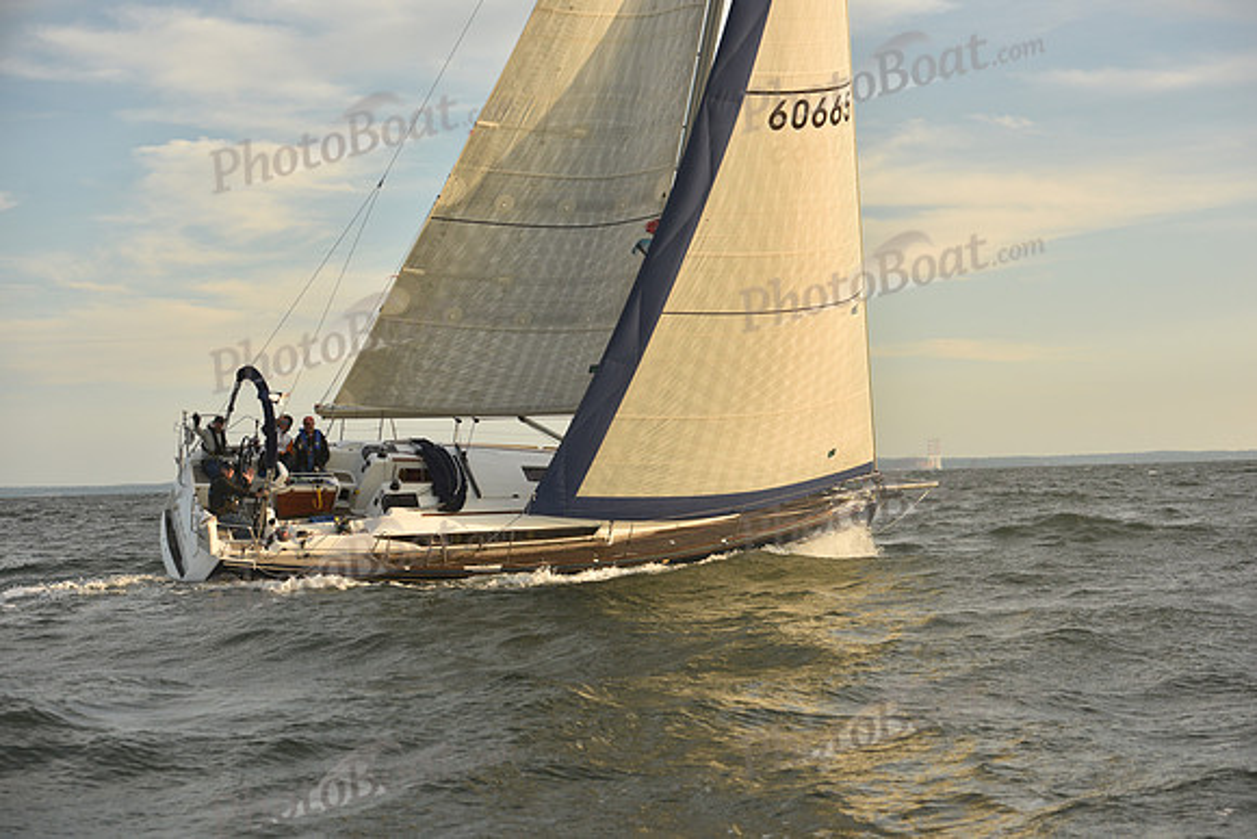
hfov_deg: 28.8
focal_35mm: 70
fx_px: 2445
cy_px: 420
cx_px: 628
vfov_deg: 19.5
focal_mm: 70
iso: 250
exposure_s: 1/640
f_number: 5
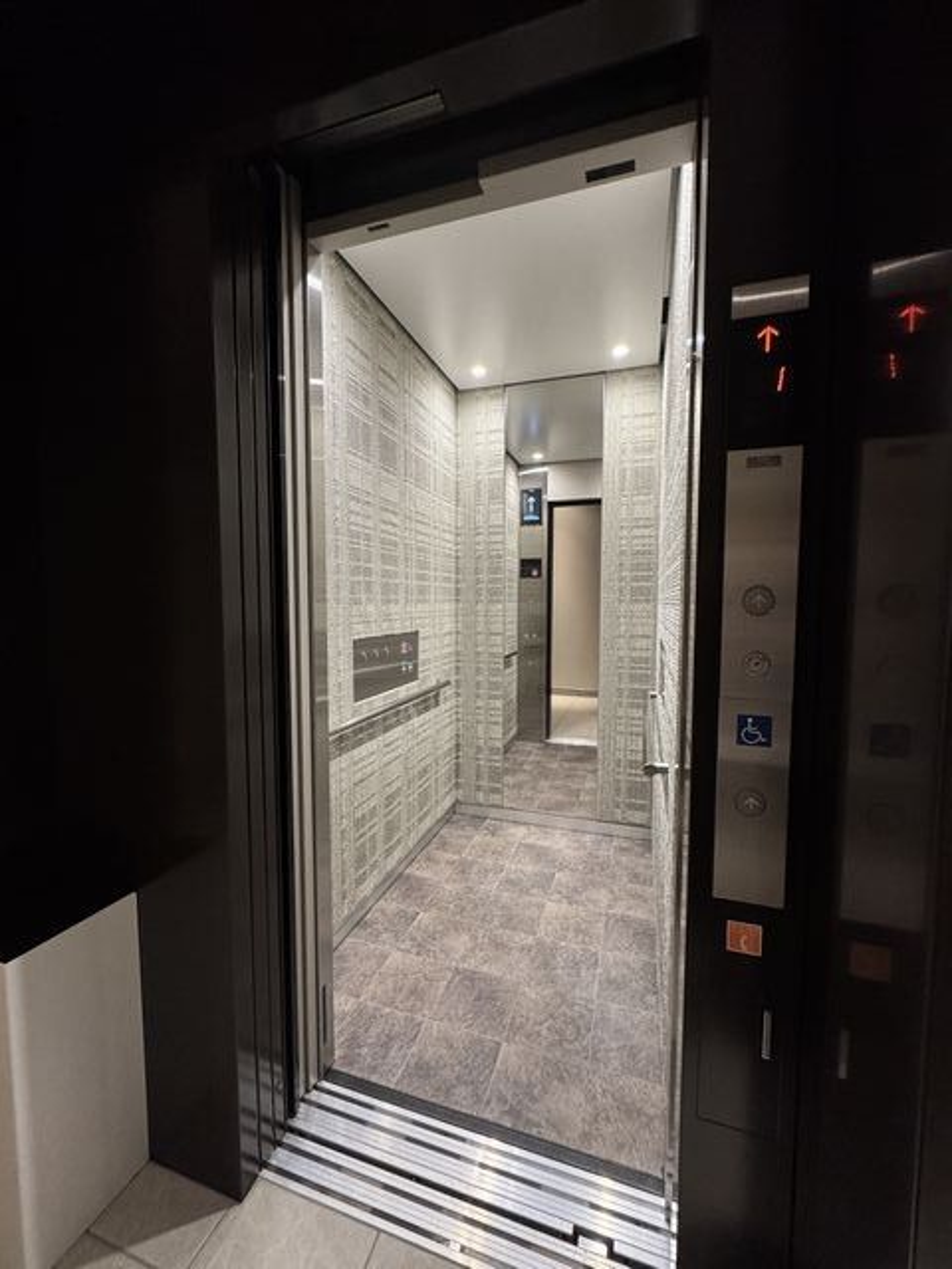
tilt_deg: -3.8
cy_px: 634
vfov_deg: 102.1
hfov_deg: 85.7
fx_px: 513
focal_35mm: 14
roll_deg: -0.3
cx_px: 476
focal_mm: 2.22
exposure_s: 1/50
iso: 320
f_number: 2.2
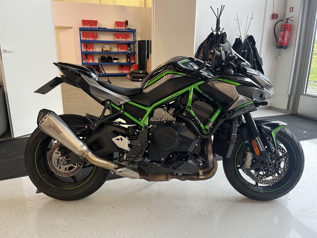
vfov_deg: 53.1
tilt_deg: -15.8
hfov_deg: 67.3
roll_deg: +0.0
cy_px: 119
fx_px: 238
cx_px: 158
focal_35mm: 26
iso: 80
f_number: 1.6
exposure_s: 1/50
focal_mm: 5.1
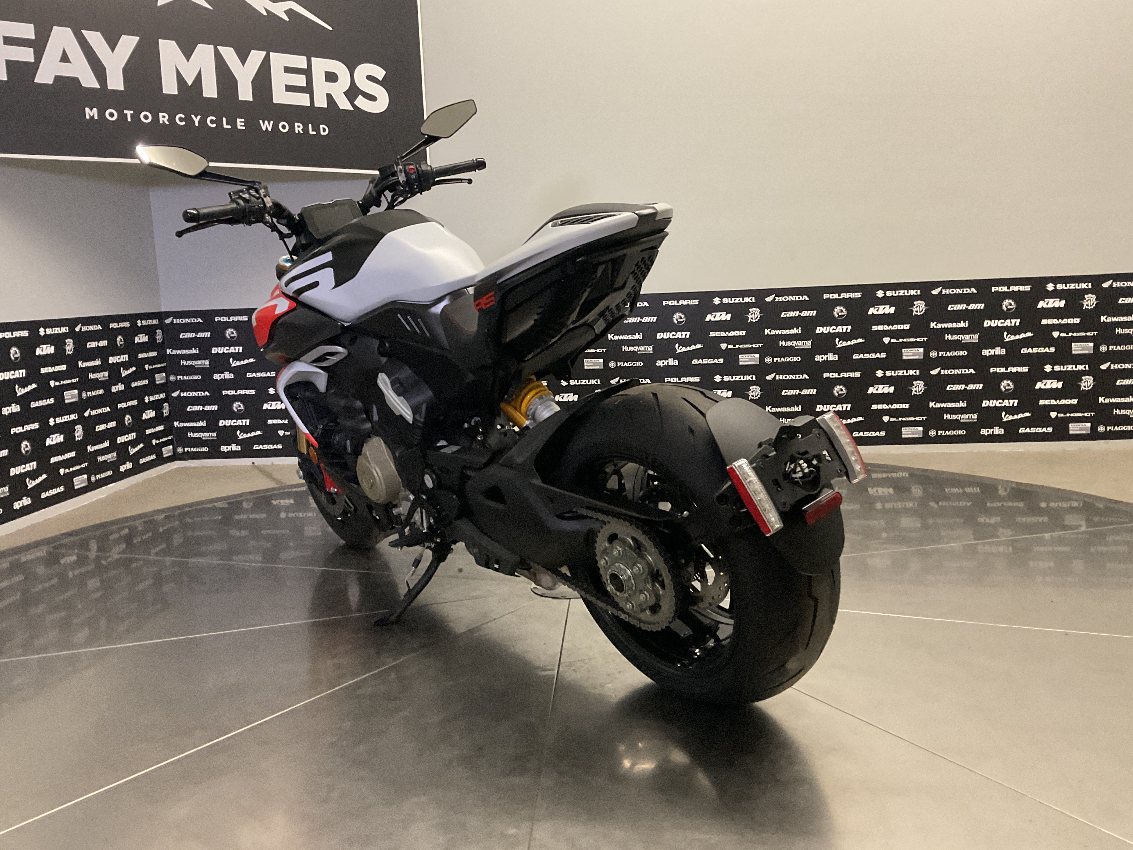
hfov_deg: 60.0
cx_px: 565
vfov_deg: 46.8
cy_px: 421
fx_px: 982
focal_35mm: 30
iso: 250
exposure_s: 1/60
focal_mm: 3
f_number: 1.8
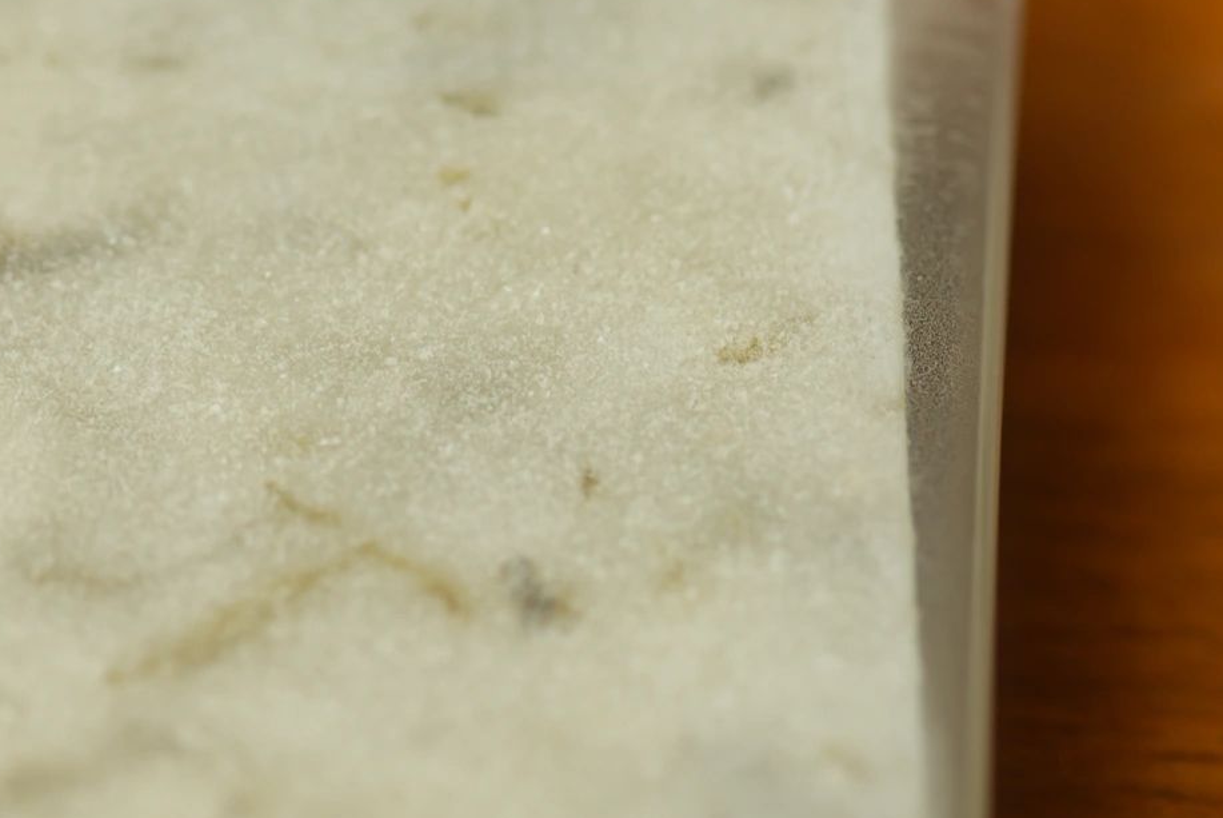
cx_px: 384
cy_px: 418
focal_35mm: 293
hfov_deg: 7.0
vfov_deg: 4.7
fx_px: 9961
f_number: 8
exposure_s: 1/125
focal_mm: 105
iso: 400
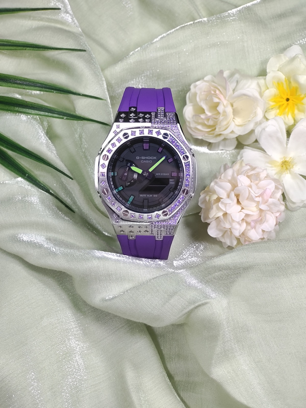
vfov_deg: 38.2
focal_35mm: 50
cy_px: 204
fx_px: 589
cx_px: 153
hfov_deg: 29.1
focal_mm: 7.55
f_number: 2.08
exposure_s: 1/106
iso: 50
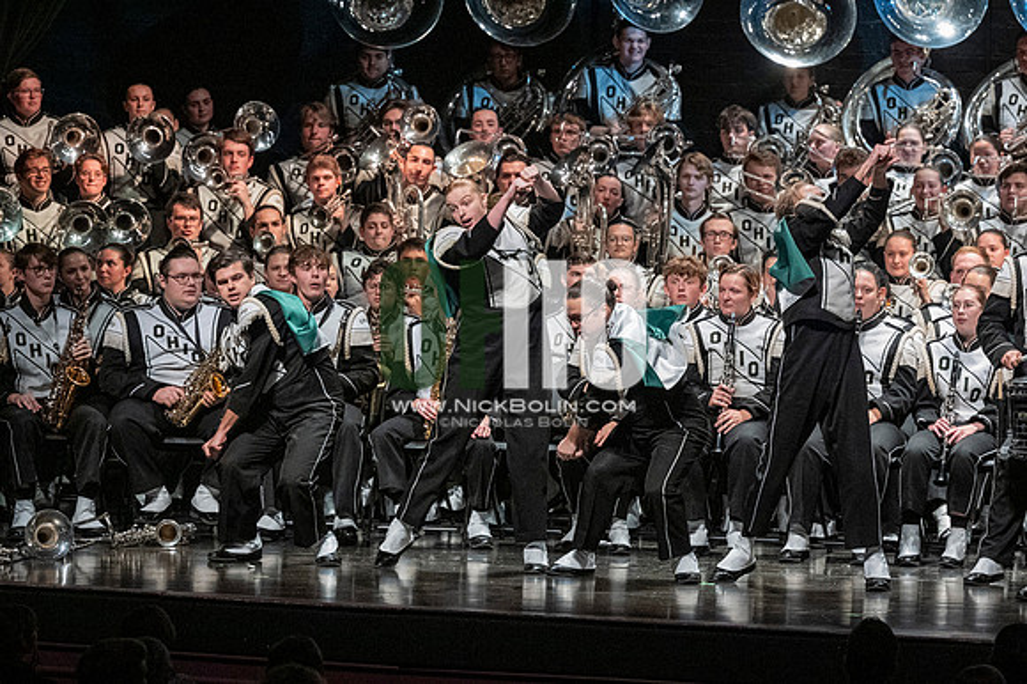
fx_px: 6415
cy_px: 342
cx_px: 514
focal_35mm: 225
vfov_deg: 6.1
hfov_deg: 9.2
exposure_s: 1/500
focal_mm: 150
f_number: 4
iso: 4000
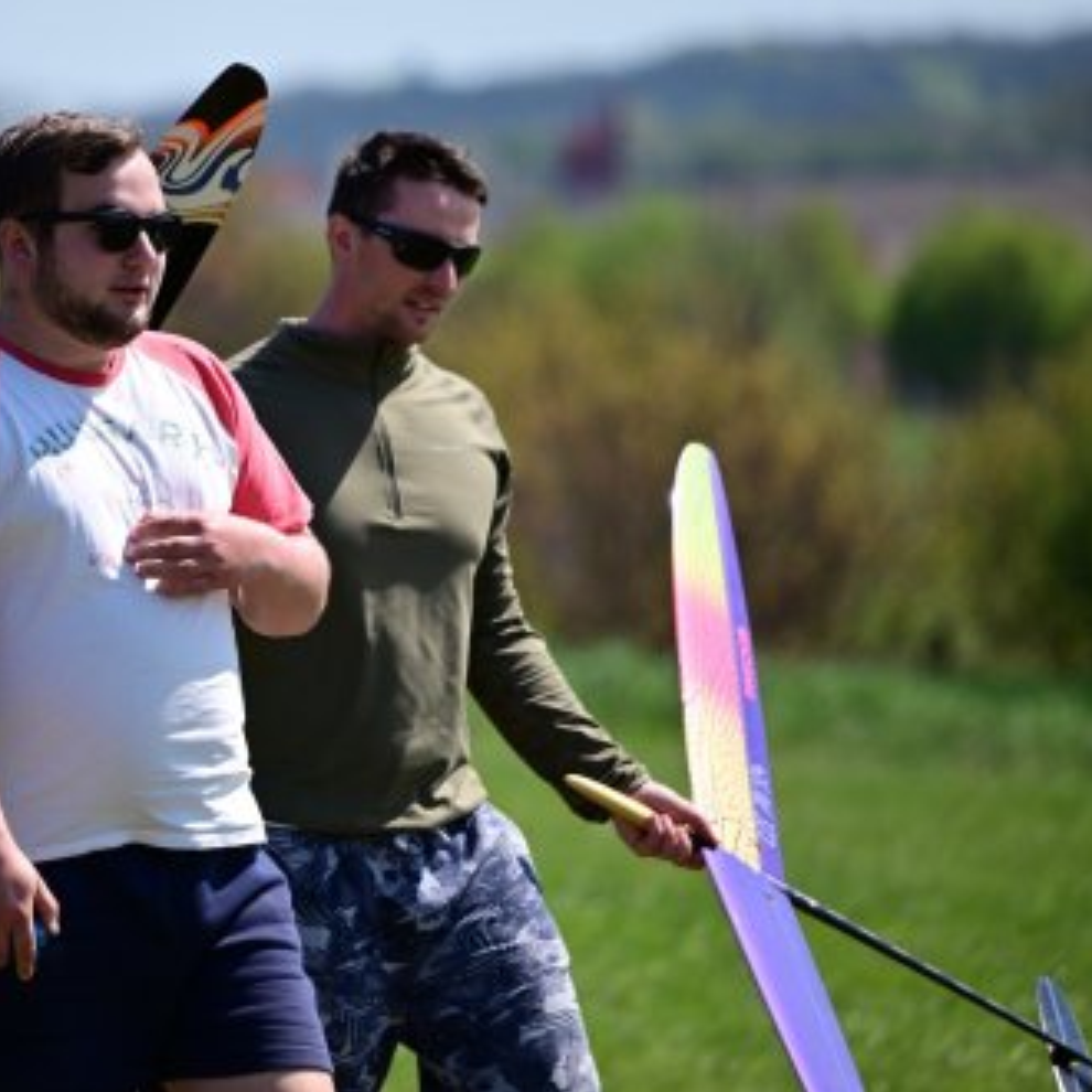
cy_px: 546
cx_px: 283
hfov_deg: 3.4
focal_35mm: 513
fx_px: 18309
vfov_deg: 3.4
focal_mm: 400
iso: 800
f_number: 7.1
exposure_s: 1/3200
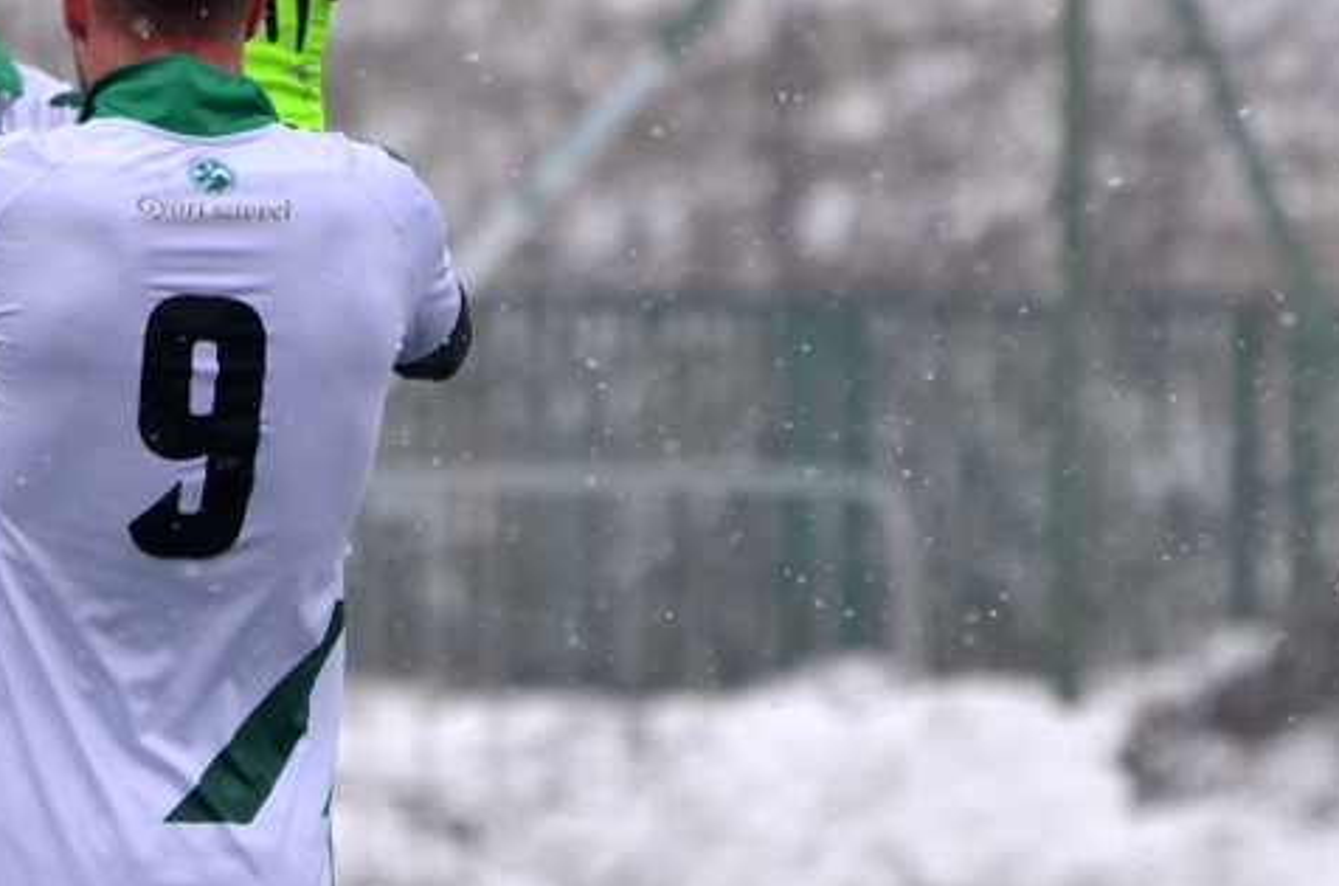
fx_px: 36514
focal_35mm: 984
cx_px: 433
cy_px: 508
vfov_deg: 1.4
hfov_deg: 2.1
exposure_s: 1/640
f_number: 5.6
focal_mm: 260
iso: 400
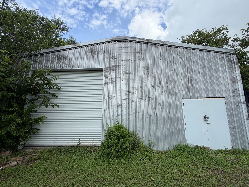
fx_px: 108
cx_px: 125
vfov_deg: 81.8
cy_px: 92
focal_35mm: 15
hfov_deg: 98.2
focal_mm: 2.22
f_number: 2.2
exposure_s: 1/770
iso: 40
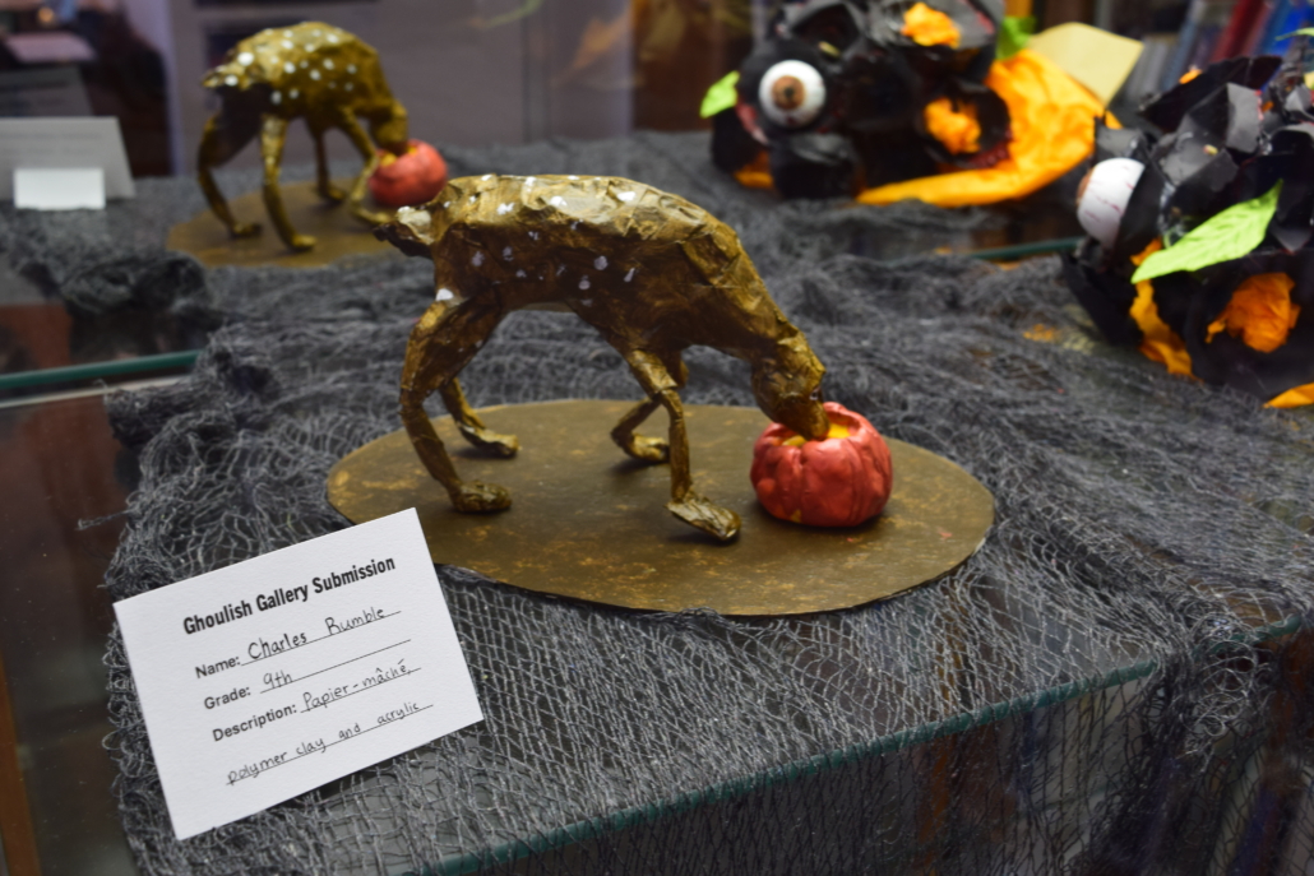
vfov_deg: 30.9
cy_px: 438
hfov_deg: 45.0
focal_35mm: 44
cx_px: 657
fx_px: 1588
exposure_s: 1/15
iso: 400
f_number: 6.3
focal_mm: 29
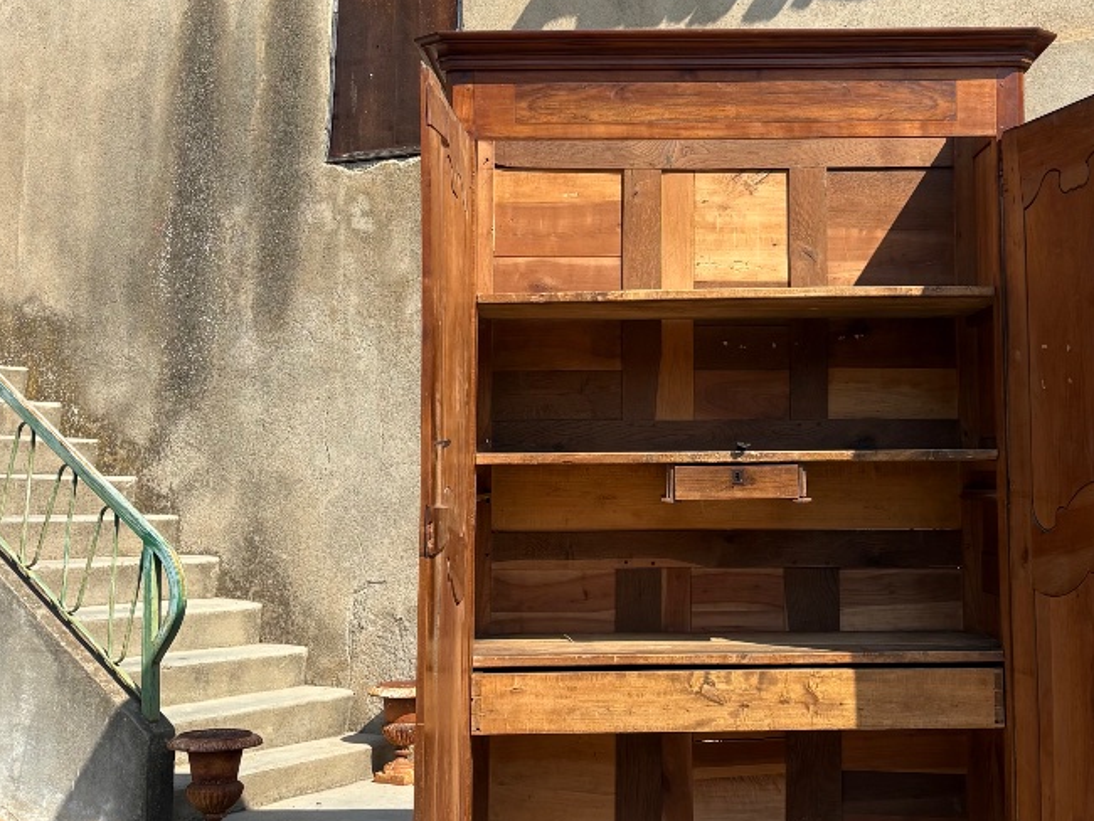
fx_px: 1518
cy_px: 331
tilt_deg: +5.1
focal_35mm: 48
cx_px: 690
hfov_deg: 39.4
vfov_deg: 30.2
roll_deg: -1.0
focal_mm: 5.96
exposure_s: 1/2451
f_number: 1.6
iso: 50
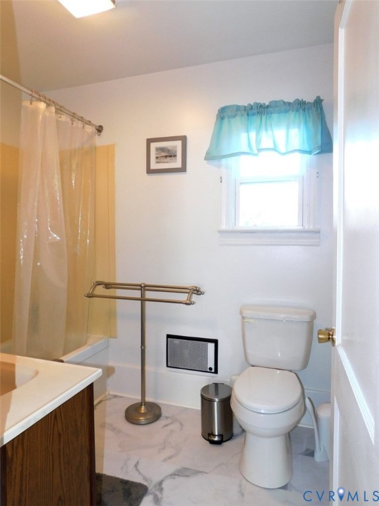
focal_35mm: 23
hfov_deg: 58.9
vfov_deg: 73.9
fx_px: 336
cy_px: 253
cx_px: 190
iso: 200
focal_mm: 4
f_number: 3
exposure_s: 1/30
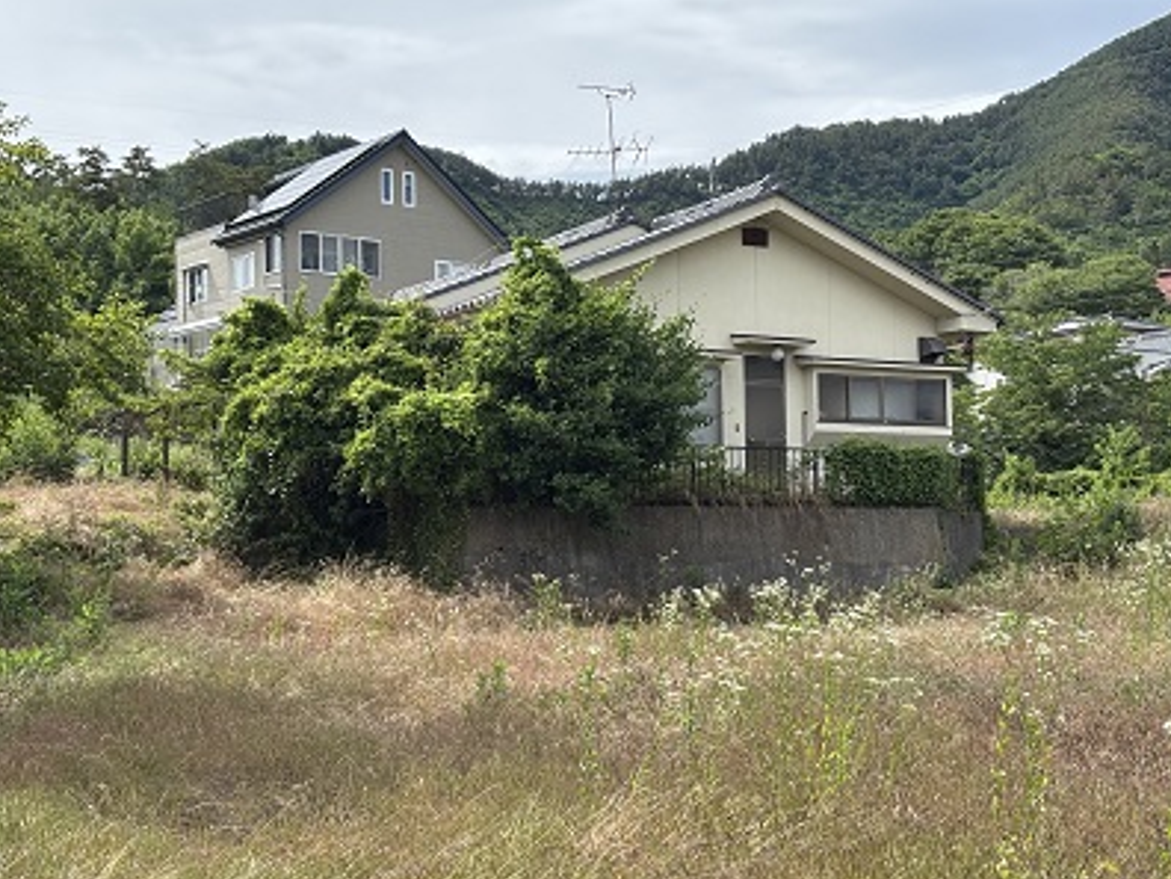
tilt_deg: +2.9
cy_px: 442
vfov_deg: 27.5
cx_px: 594
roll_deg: +1.6
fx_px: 1793
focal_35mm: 53
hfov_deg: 36.2
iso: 40
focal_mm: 5.96
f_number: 1.6
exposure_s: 1/1499
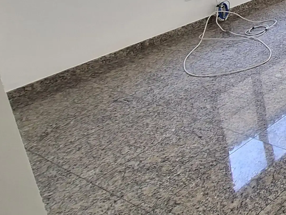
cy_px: -49
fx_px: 397
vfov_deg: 26.6
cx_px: 475
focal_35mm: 48
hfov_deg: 24.6
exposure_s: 1/60
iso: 40
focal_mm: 1.74
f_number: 2.2
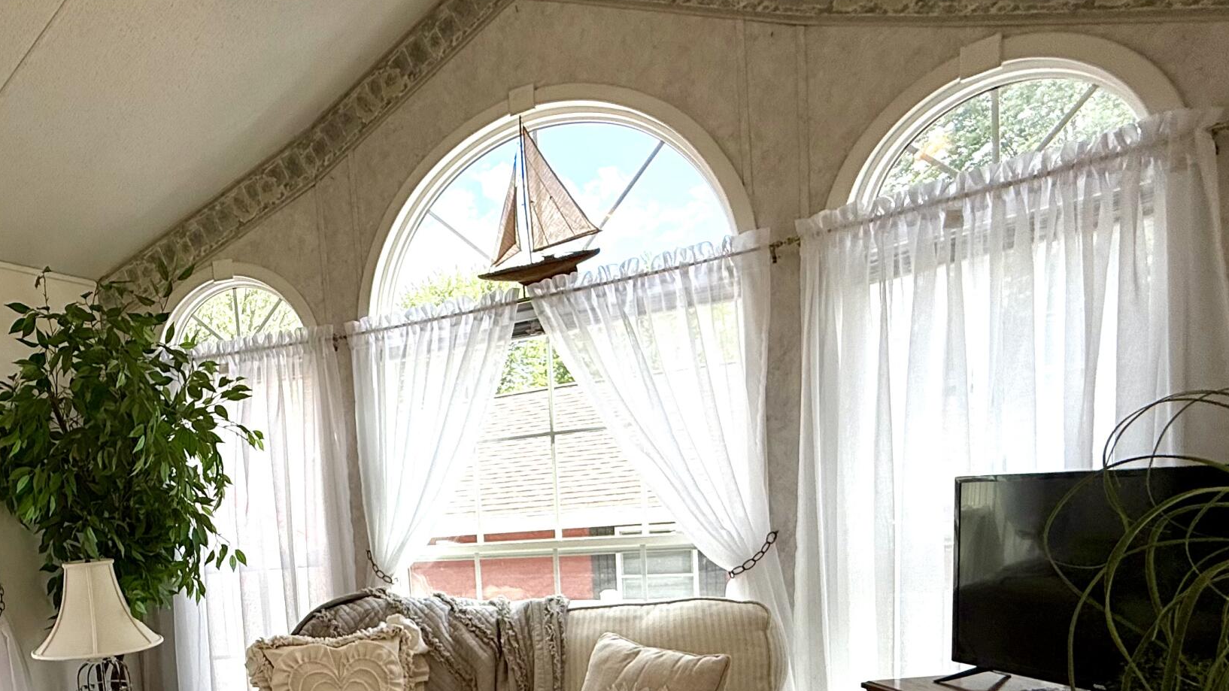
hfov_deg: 62.6
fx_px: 912
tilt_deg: -5.2
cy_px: 607
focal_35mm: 28
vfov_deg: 38.9
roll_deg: +5.8
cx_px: 259
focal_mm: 2.22
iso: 50
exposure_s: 1/574
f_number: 2.2
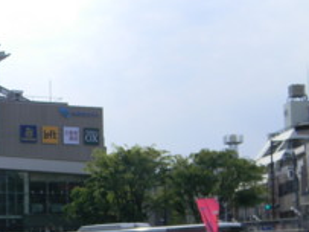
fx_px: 812
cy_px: 192
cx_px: -17
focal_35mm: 91
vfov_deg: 16.1
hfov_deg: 20.7
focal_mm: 7.3
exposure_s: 1/328
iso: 80
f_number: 7.6
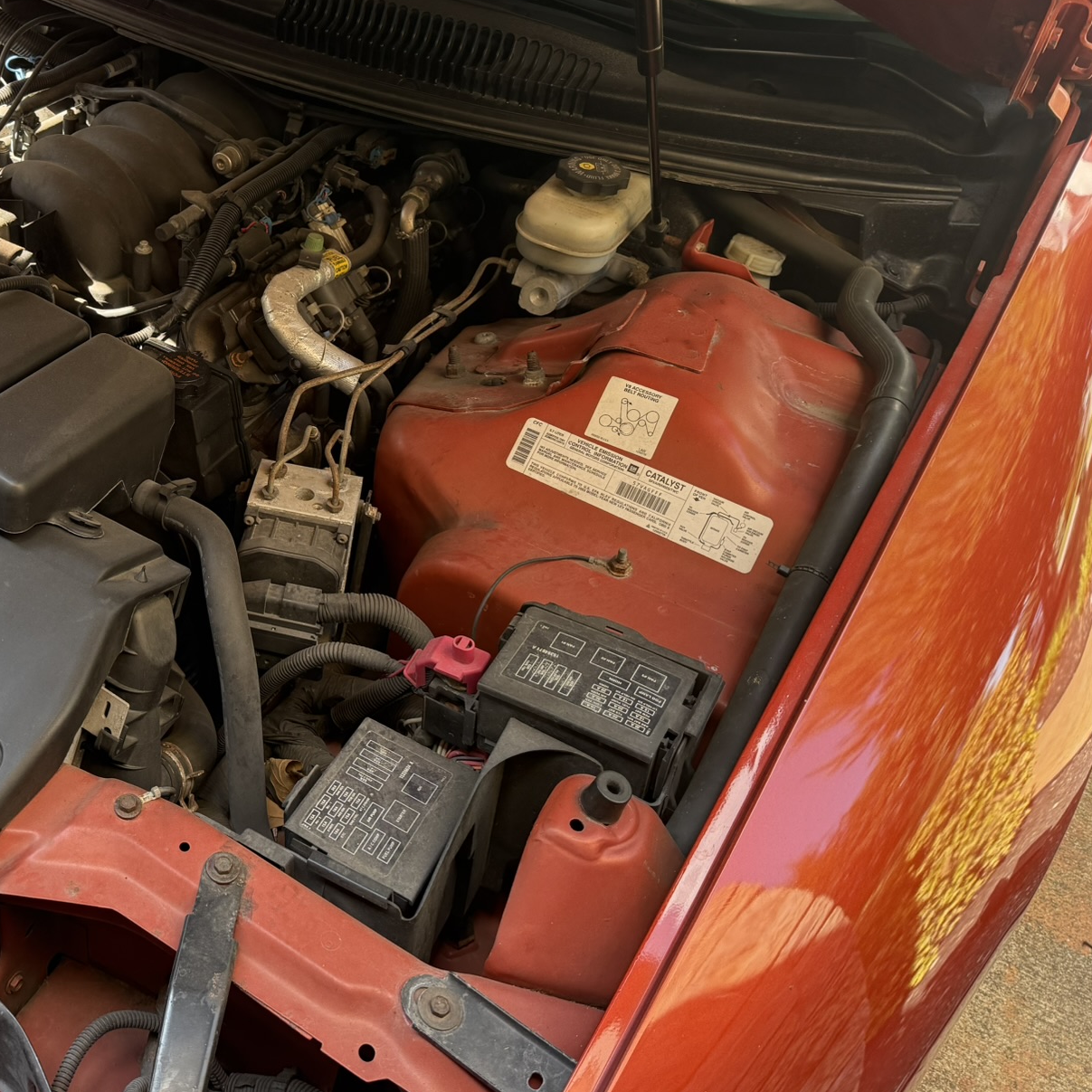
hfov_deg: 43.8
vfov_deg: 45.7
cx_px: 214
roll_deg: -1.8
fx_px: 1285
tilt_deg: -39.7
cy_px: 424
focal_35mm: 36
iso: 160
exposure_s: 1/243
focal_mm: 6.76
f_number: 1.78
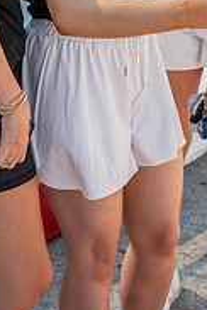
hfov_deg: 13.3
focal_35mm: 103
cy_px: -44
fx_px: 888
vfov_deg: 18.9
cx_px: 98
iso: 125
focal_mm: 42
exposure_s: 1/200
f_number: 4.5
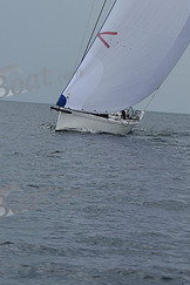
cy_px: 13
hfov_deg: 8.2
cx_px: 144
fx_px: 1322
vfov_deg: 12.2
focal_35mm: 167
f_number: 5.6
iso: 250
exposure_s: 1/800
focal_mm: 70
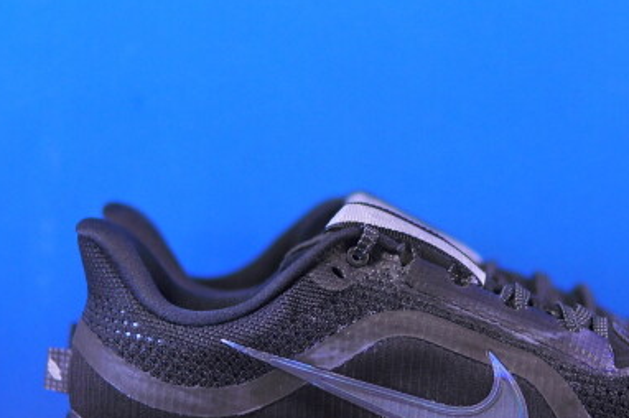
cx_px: 430
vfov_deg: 8.7
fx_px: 2741
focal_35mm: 157
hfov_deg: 13.1
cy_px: 235
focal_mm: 50
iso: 250
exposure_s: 1/320
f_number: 2
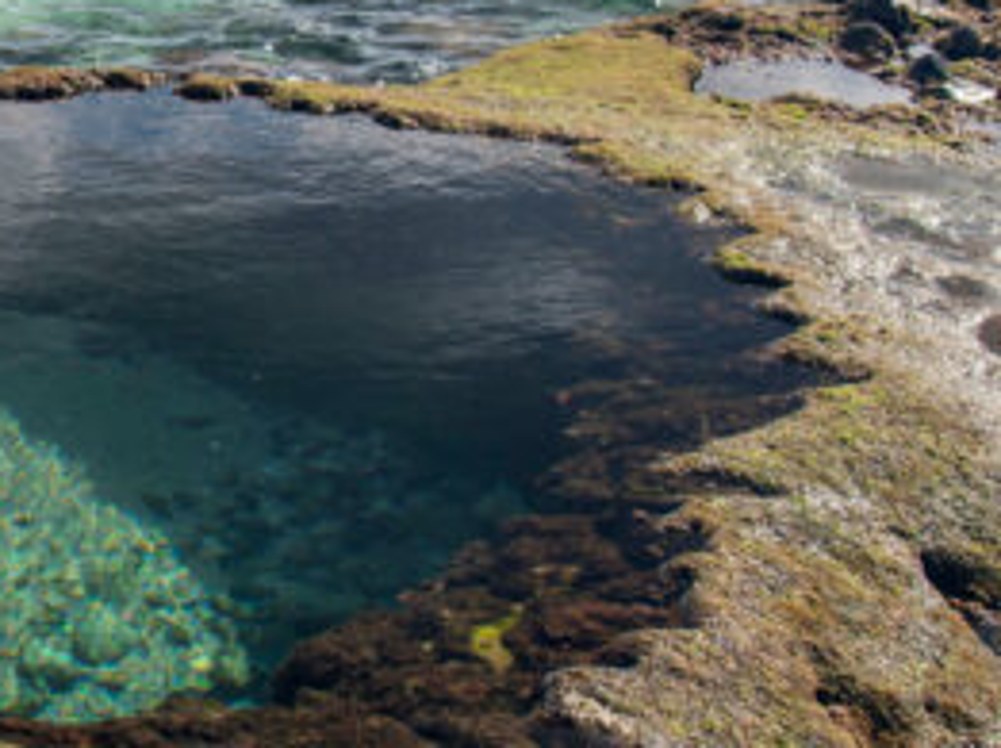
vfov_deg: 17.2
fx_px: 2455
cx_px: -196
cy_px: 165
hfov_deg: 21.4
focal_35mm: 85
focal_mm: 30
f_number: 8
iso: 400
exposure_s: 1/320
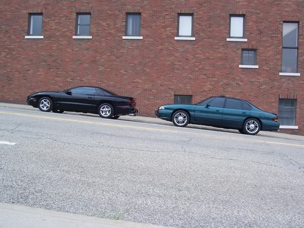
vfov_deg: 34.3
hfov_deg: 44.8
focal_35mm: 42
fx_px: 369
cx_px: 152
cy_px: 114
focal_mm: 7
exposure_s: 1/180
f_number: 5.6
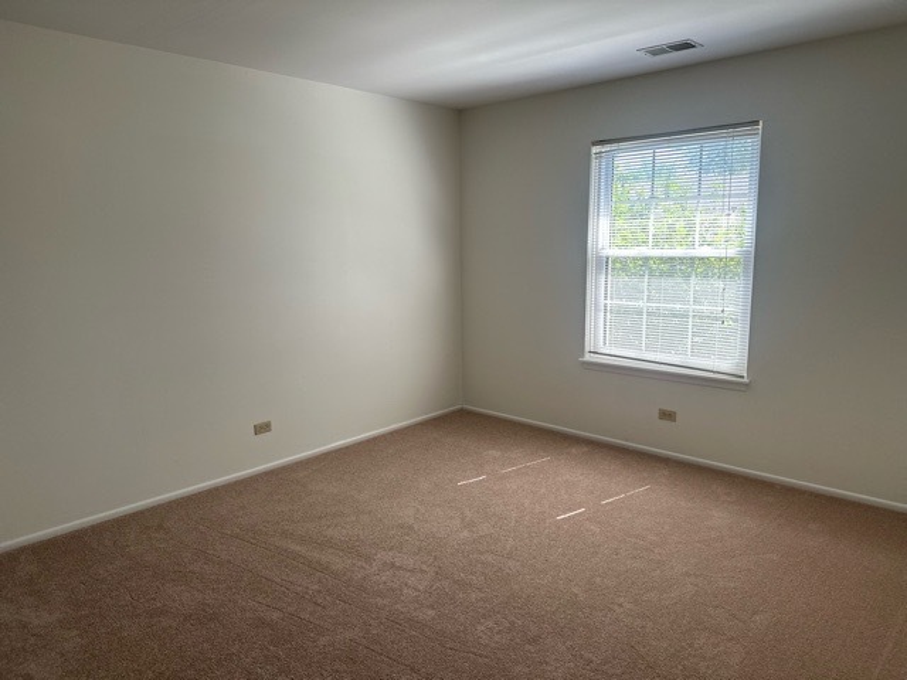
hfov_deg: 71.6
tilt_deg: -8.7
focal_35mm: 24
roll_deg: +0.9
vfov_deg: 56.8
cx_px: 454
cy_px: 340
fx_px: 629
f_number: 1.78
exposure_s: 1/163
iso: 80
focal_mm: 6.86
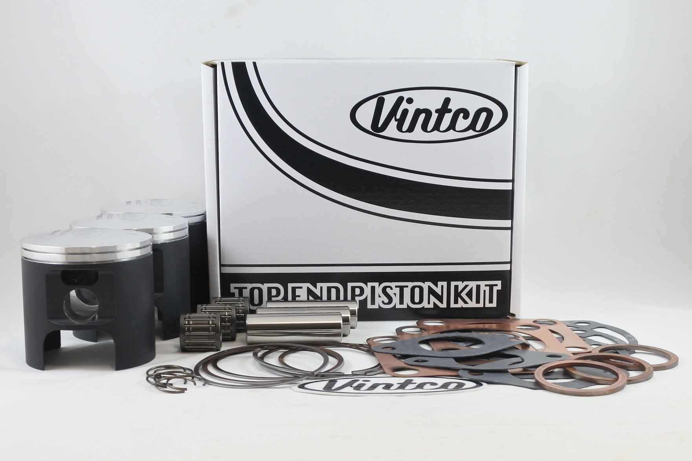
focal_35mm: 41
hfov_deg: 47.4
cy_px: 230
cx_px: 346
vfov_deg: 32.6
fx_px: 788
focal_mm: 15.3
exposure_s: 1/125
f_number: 4.2
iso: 500
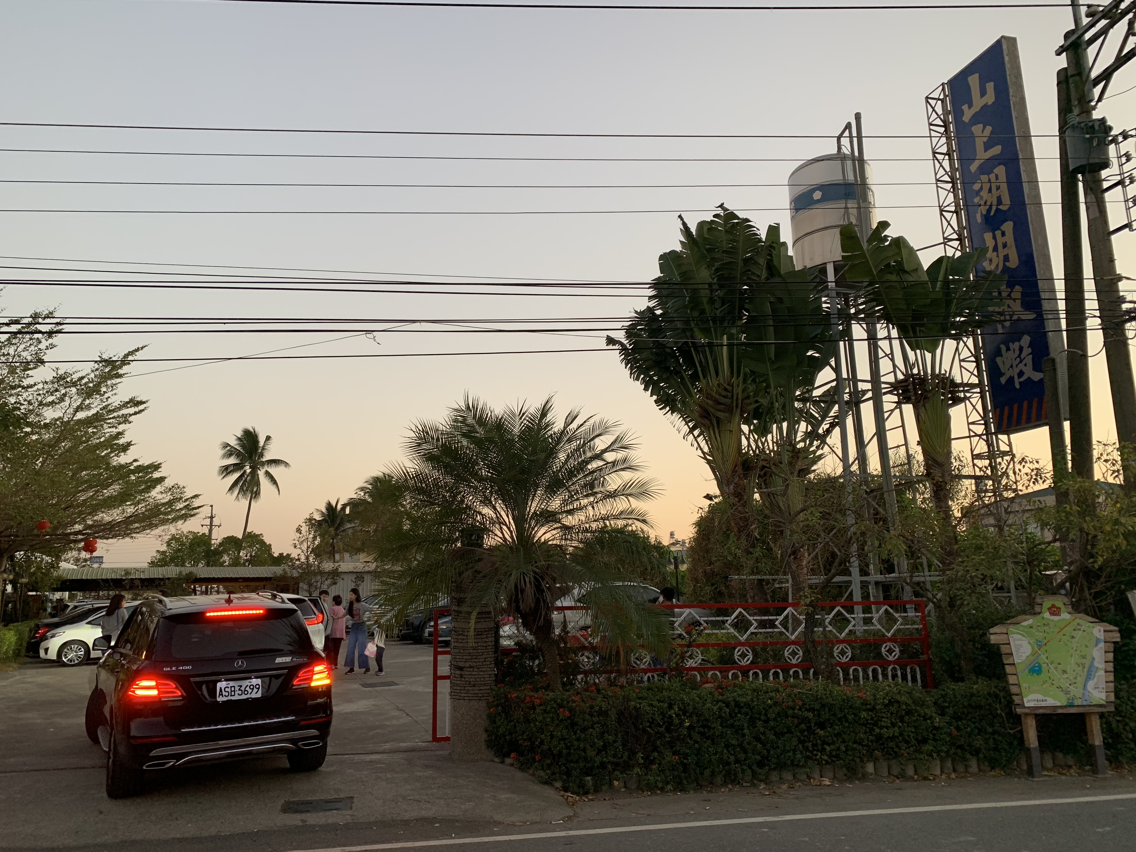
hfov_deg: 67.3
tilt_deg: +10.8
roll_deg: +0.8
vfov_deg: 53.1
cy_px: 426
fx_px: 853
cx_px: 568
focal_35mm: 26
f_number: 1.8
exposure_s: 1/62
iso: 80
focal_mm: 4.25
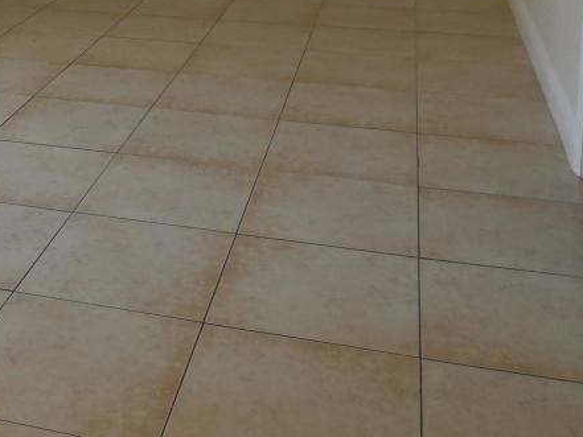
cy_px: -58
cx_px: 46
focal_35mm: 58
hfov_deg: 31.5
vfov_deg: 23.5
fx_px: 977
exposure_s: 1/80
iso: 125
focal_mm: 4.5
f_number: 3.1
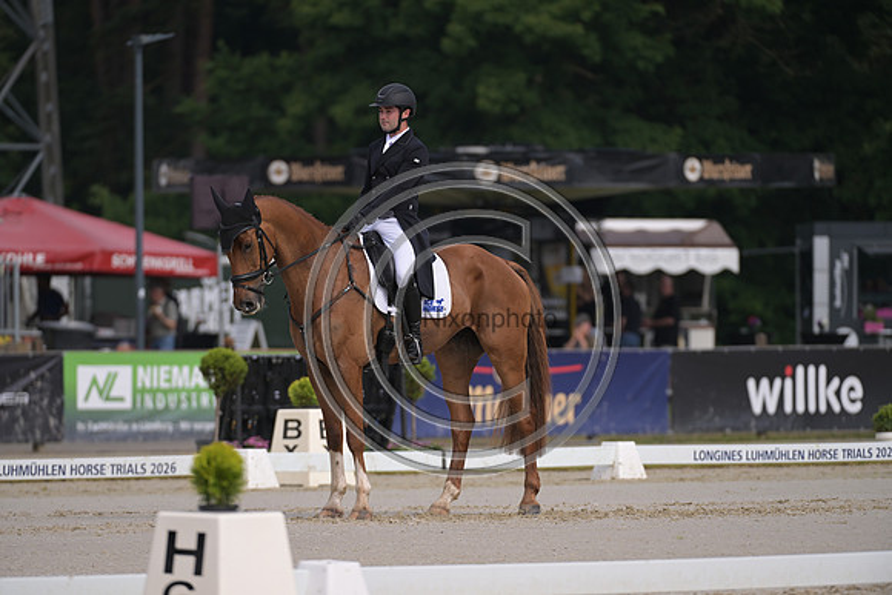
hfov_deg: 5.7
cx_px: 446
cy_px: 298
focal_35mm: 360
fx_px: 8922
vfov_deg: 3.8
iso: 180
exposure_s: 1/1250
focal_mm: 360
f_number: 5
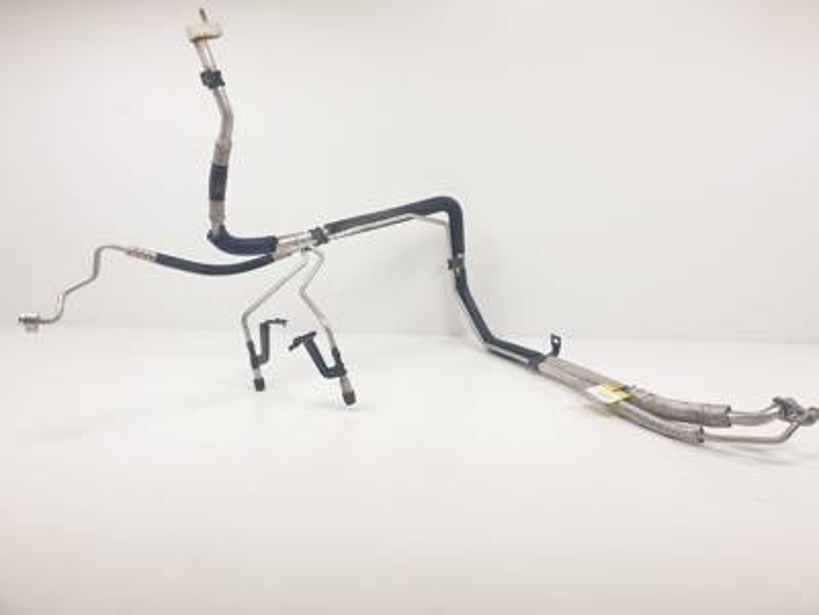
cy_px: 308
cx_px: 410
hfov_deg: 67.3
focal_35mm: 26
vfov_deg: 53.1
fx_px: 615
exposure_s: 1/309
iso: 50
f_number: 2.4
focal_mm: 4.3
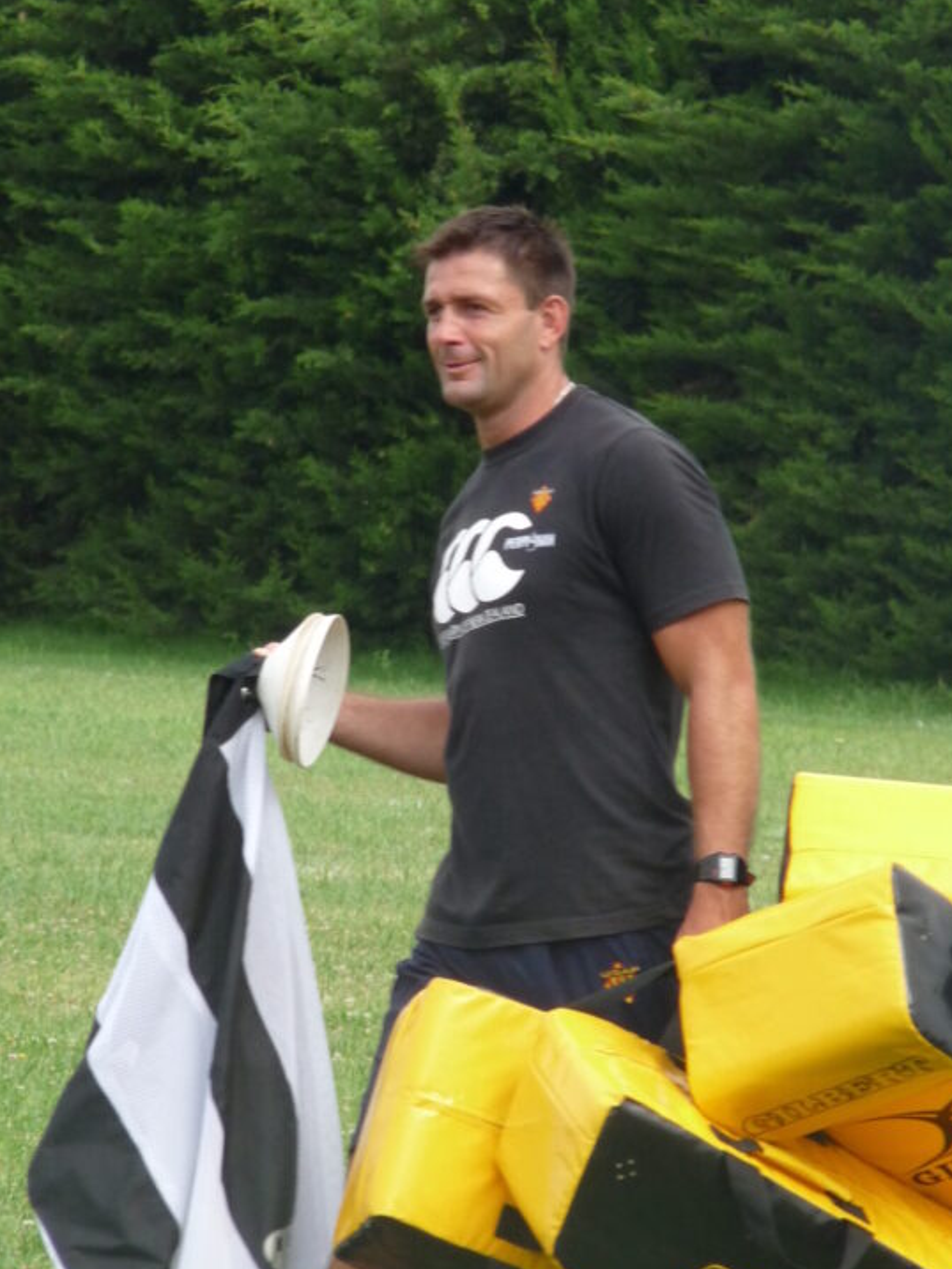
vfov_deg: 3.9
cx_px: 453
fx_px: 18732
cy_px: 749
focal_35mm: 511
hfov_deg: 2.9
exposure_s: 1/400
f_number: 5.6
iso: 200
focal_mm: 63.6
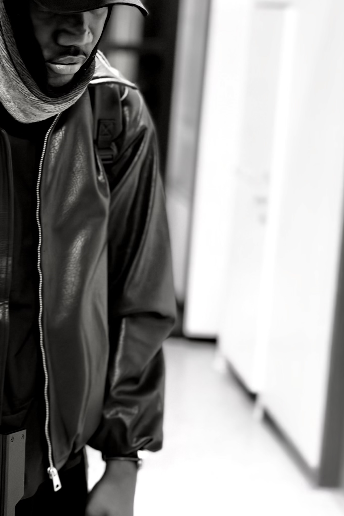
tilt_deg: -8.8
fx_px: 1419
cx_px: -31
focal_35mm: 99
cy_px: 150
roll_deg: -2.4
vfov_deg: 20.5
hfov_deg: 13.5
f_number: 1.78
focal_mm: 6.76
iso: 500
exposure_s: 1/33
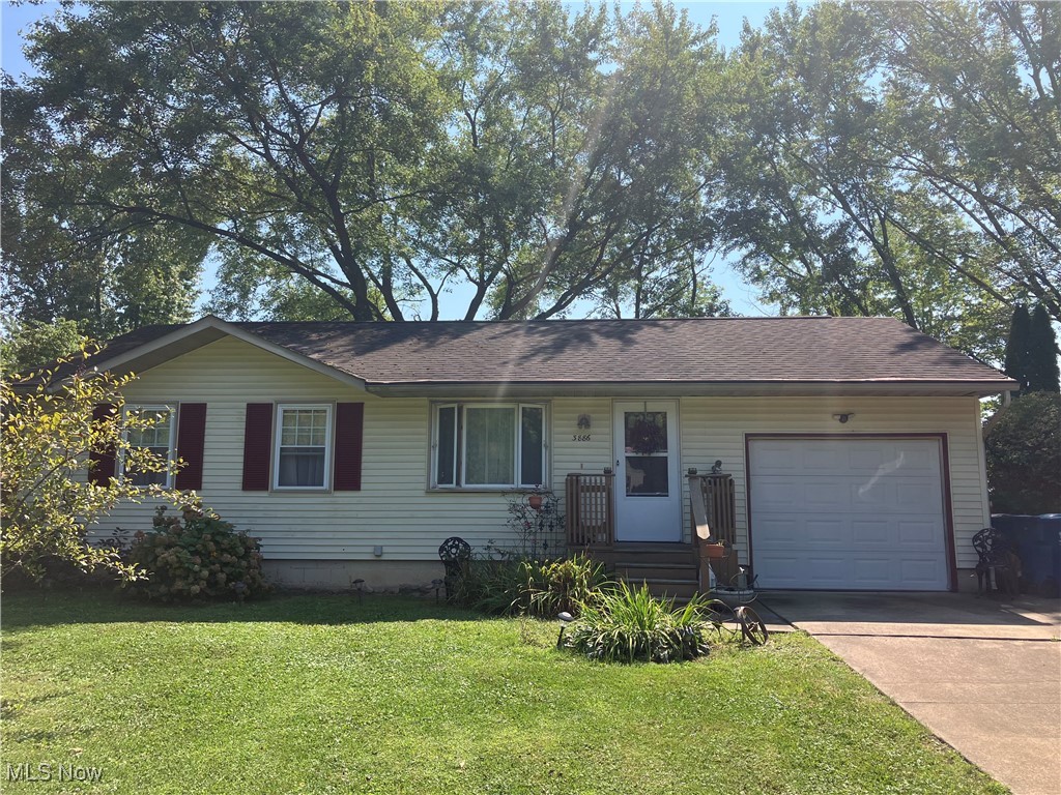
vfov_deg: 49.7
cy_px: 398
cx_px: 530
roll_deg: -0.9
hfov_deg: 63.4
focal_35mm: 28
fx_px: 858
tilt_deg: +10.2
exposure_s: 1/1012
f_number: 1.8
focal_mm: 3.99
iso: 32
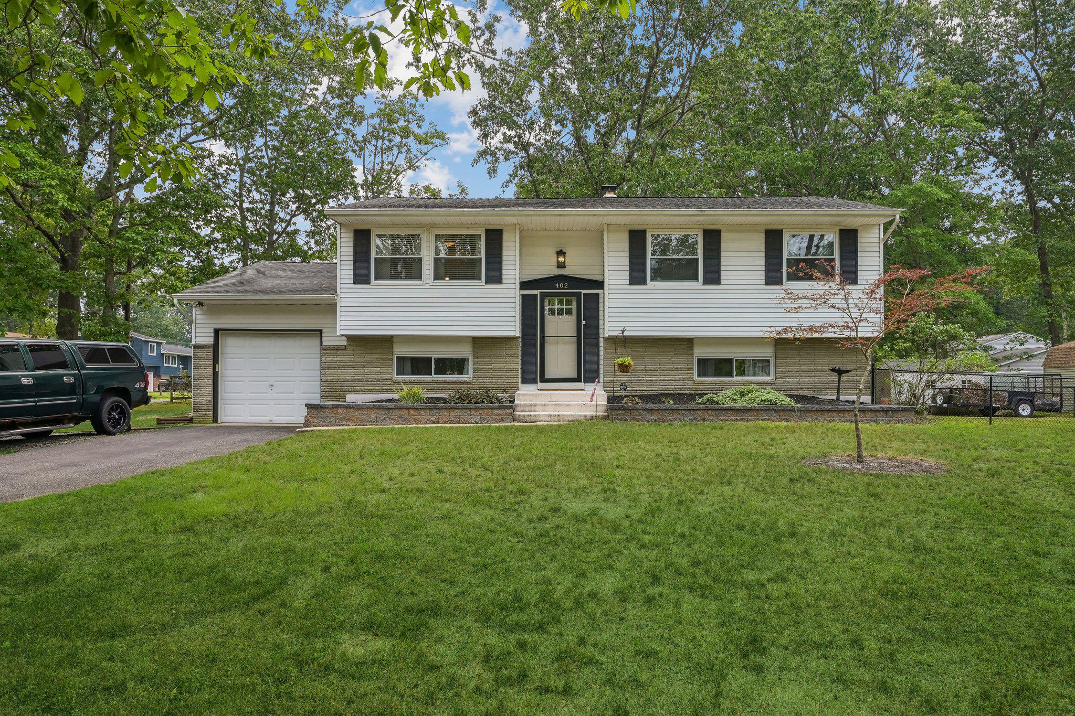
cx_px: 538
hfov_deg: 78.6
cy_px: 358
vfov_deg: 57.2
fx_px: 657
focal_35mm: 22
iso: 400
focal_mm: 22
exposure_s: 1/250
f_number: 11
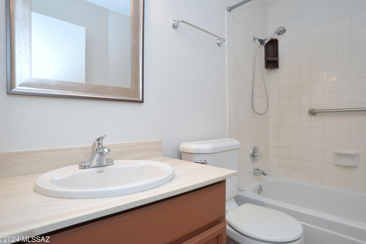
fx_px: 193
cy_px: 122
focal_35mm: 19
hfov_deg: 86.9
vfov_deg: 64.6
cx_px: 191
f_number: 11
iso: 640
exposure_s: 1/30
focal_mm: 18
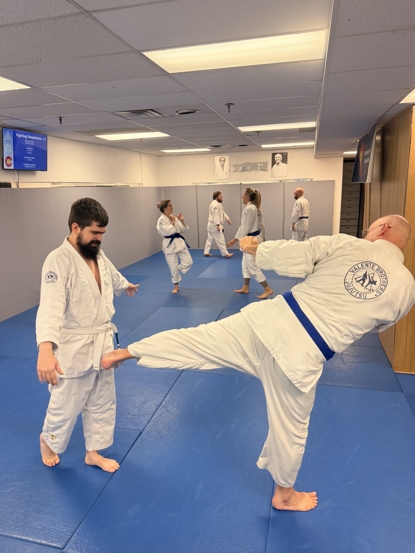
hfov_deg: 56.8
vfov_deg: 71.6
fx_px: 384
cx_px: 208
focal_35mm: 24
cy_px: 276
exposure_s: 1/120
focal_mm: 6.76
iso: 250
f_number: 1.78
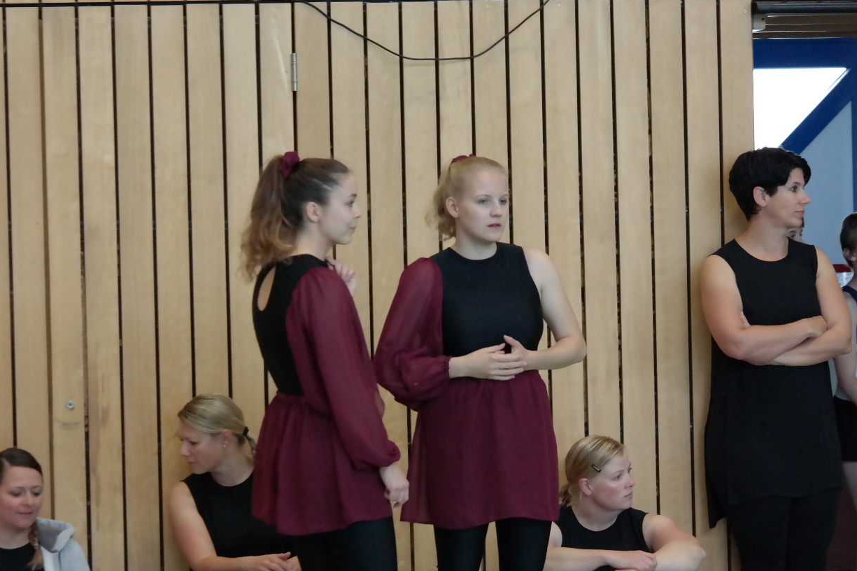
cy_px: 351
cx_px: 393
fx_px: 4974
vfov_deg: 6.6
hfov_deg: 9.8
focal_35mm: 209
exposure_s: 1/125
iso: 3200
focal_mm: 104
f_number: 5
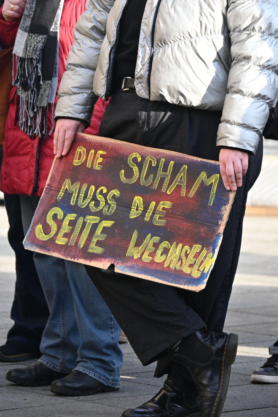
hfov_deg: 4.7
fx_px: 3388
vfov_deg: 7.0
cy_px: 208
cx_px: 139
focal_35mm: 292
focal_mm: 195
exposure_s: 1/320
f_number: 5.6
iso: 400
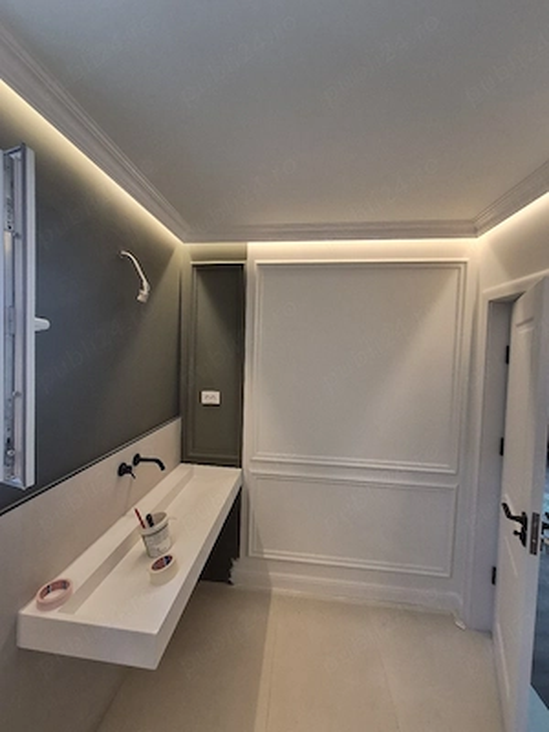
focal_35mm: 13
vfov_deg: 106.2
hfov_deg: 89.9
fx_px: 275
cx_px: 274
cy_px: 366
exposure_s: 1/50
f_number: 2.2
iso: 125
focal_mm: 1.74
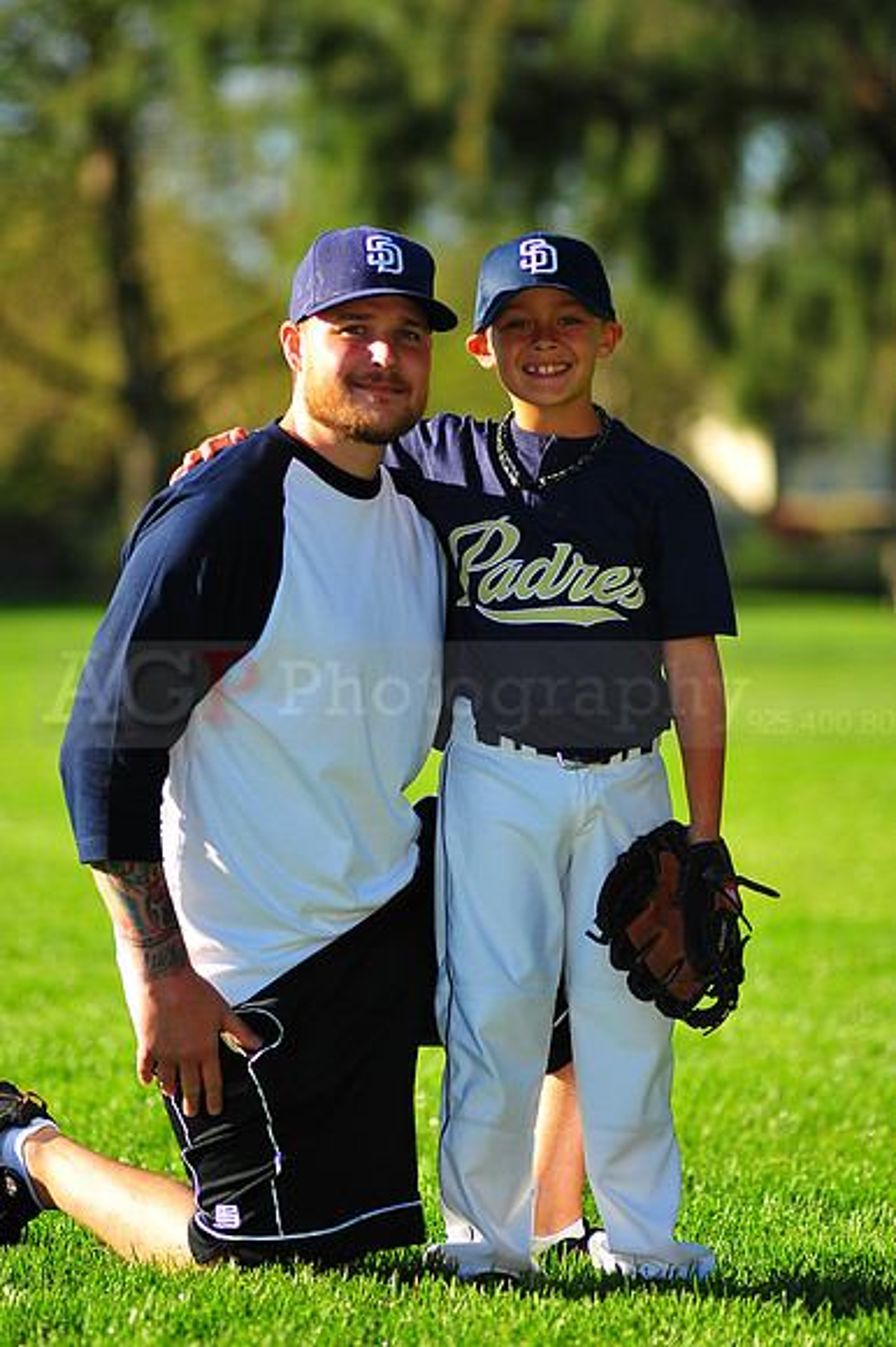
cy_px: 674
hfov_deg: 7.6
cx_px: 448
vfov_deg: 11.4
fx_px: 6728
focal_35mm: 180
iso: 200
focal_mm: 180
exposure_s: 1/1250
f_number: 3.5
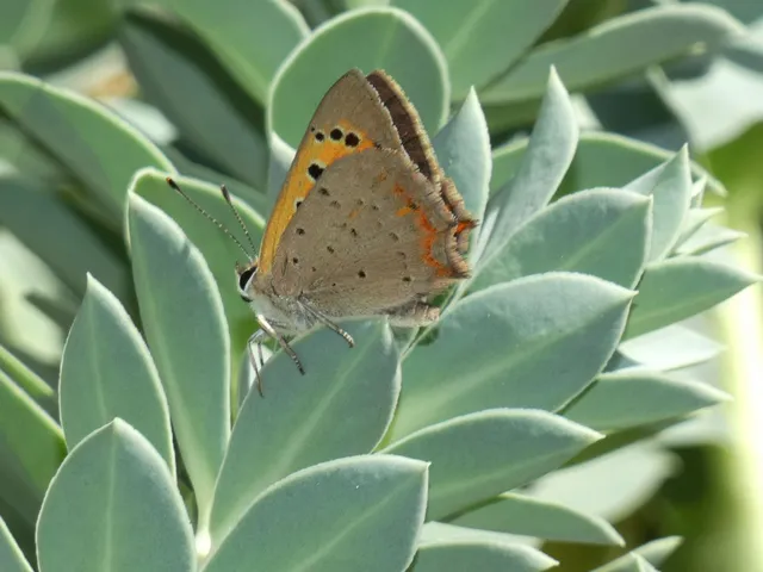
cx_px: 382
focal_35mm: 384
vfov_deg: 3.9
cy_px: 286
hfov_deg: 5.2
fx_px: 8464
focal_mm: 68.8
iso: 80
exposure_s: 1/250
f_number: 5.6
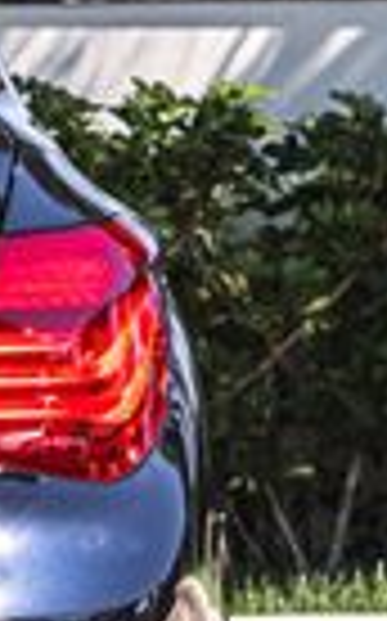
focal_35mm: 368
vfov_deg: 5.7
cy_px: 568
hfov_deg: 3.5
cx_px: -717
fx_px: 6223
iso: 160
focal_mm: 39
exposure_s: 1/80
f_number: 8
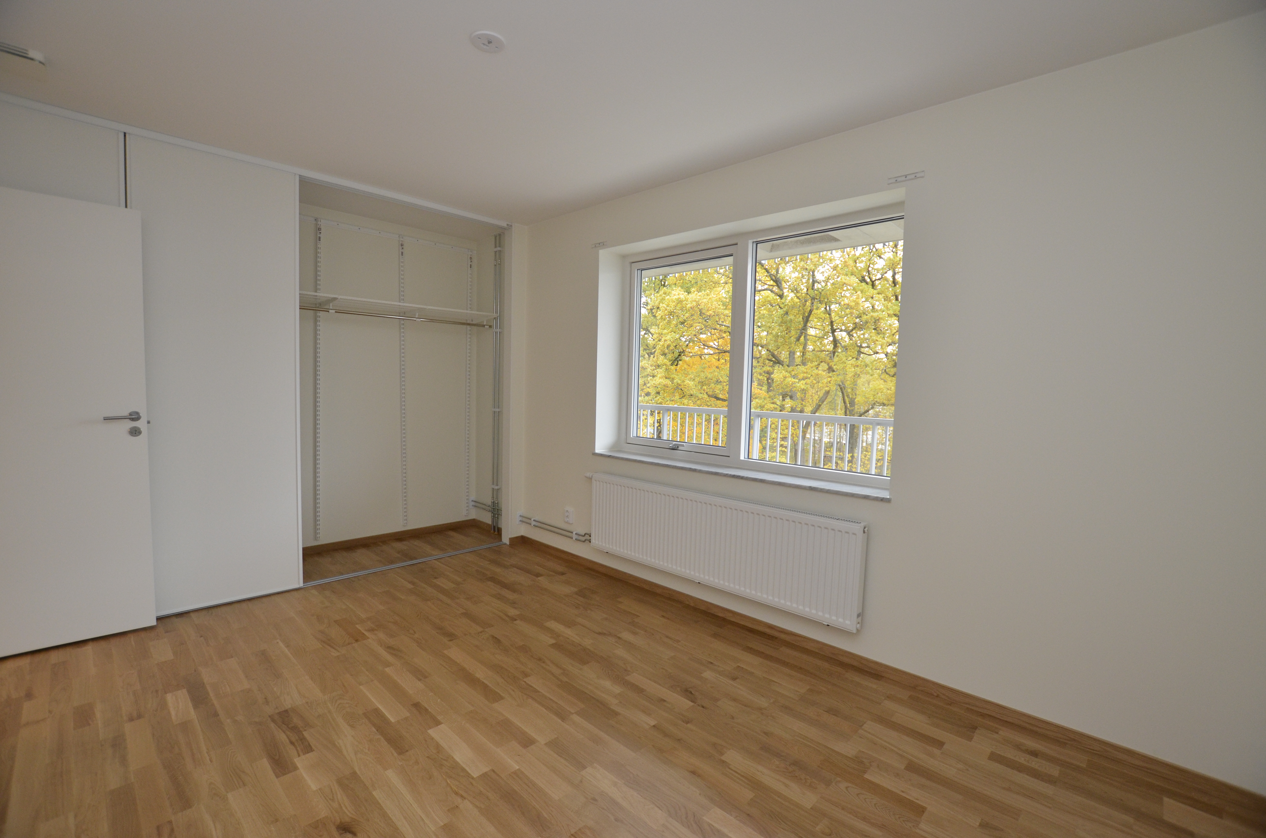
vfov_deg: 77.1
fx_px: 526
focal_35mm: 15
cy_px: 419
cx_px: 633
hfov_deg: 100.5
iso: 800
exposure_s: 1/60
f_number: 4
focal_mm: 10
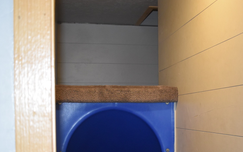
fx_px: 376
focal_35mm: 57
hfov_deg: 35.5
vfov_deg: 22.5
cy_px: 121
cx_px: 160
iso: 1600
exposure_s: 1/100
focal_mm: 23
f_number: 3.8
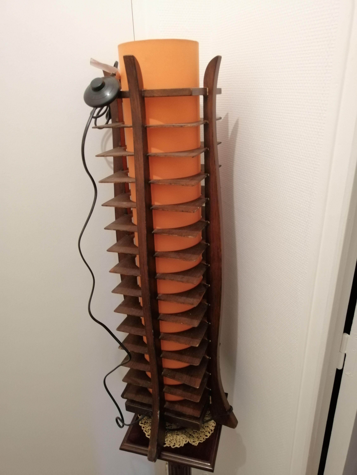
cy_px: 238
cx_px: 178
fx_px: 358
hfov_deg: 53.1
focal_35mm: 26
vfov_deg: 67.3
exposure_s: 1/50
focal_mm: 3.96
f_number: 1.8
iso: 500
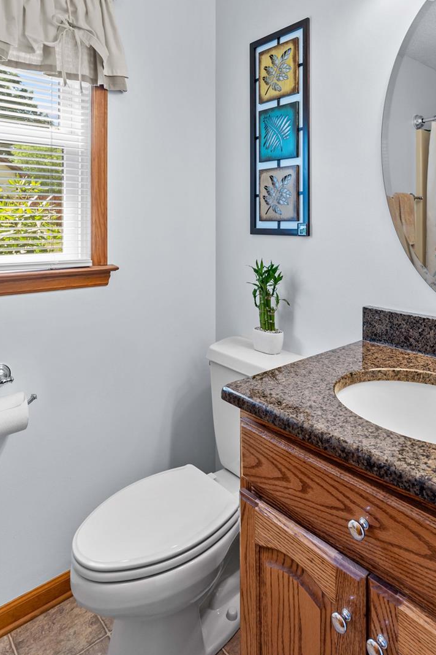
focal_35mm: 23
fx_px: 418
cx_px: 262
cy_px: 231
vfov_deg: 74.3
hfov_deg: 54.7
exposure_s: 1/2.5
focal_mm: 16
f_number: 8
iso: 100
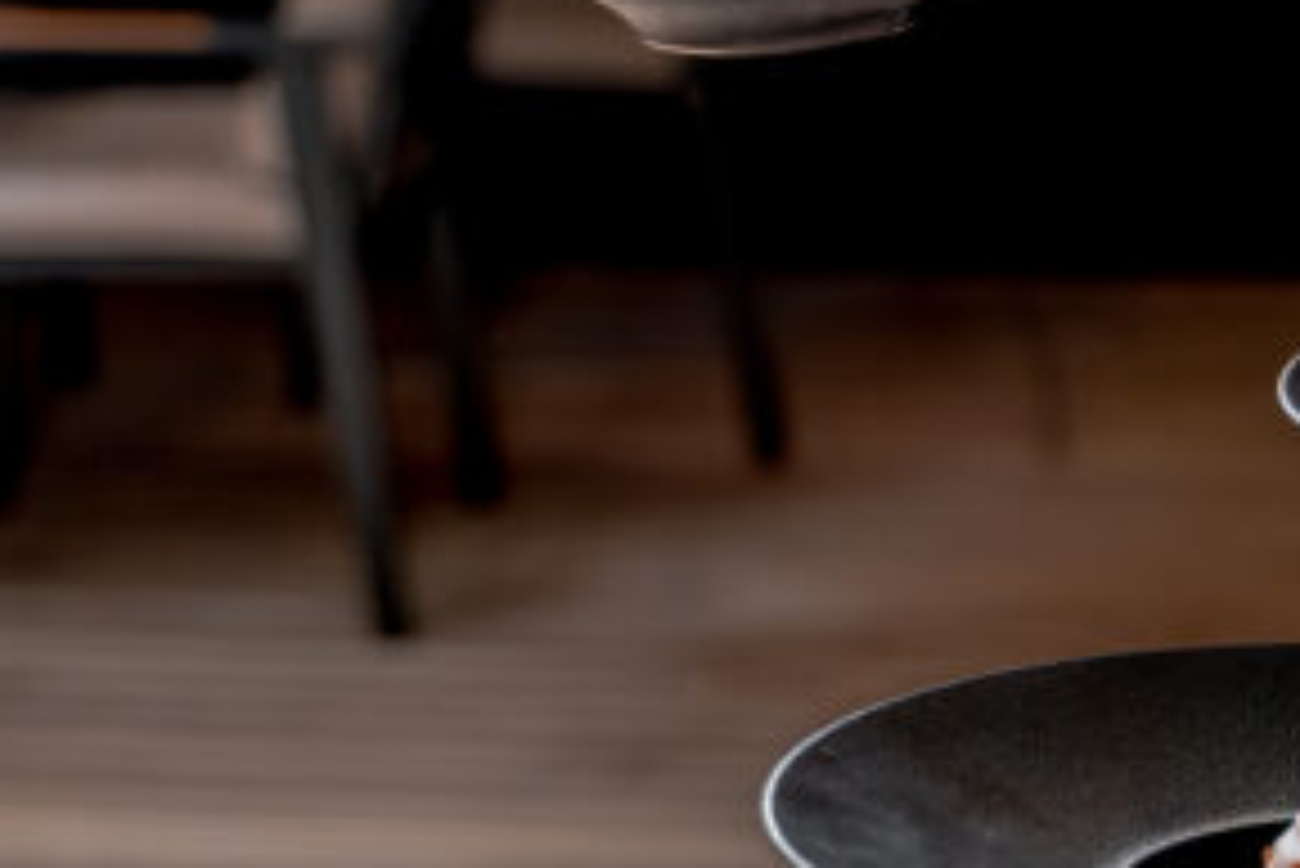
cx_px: 1525
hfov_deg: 17.9
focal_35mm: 109
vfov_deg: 12.6
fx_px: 3938
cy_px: 477
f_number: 2.8
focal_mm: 41
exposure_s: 1/100
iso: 1000
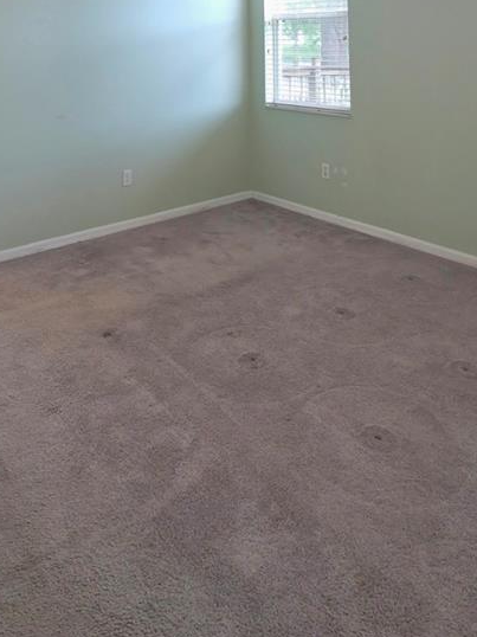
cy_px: -2
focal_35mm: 29
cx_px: 195
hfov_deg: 48.0
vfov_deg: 49.9
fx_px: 533
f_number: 1.9
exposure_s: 1/40
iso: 100
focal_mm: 2.2
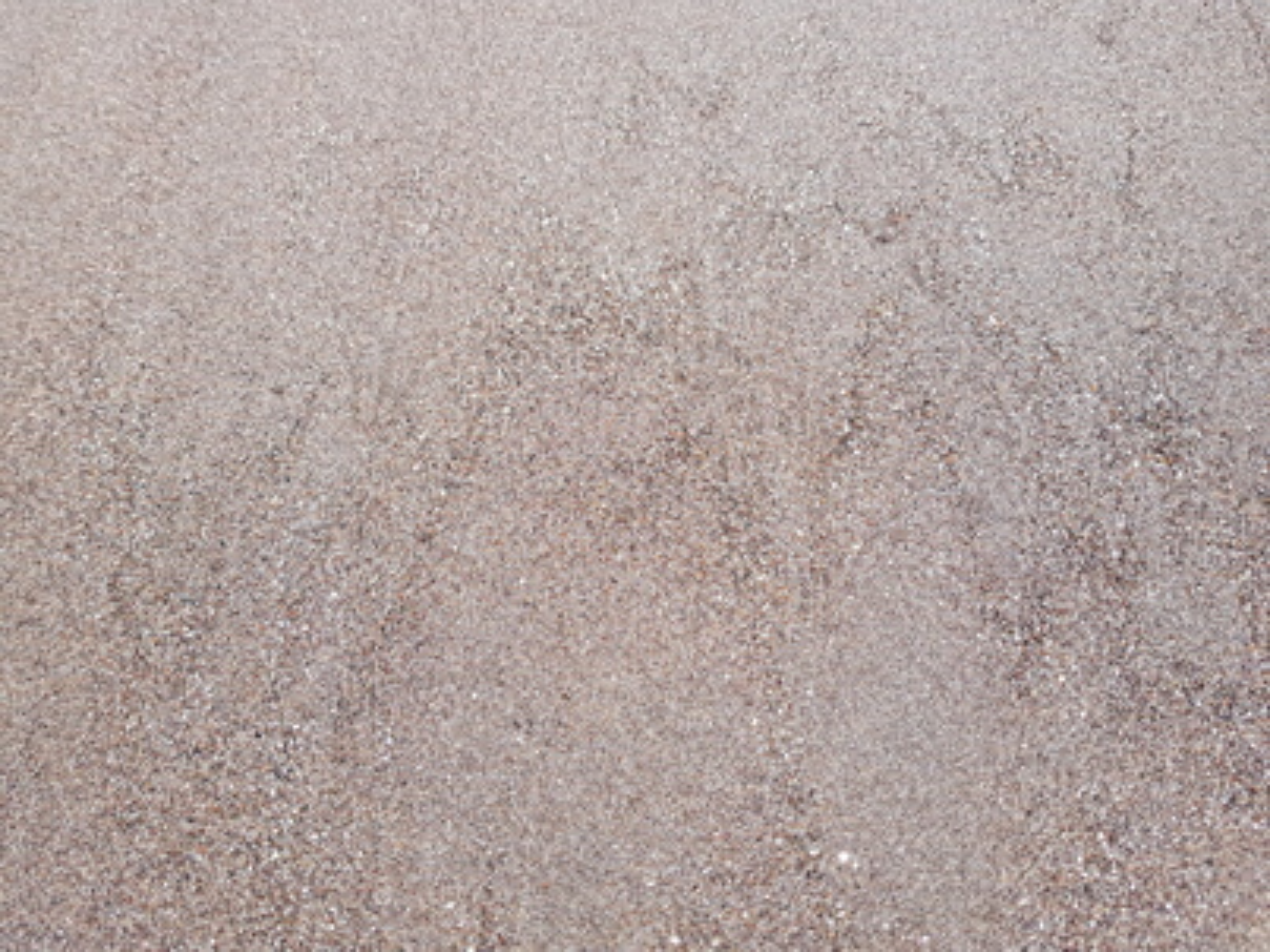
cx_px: 635
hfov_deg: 67.3
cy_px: 476
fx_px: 954
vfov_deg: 53.0
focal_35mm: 26
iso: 40
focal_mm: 4.2
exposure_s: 1/1628
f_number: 1.7
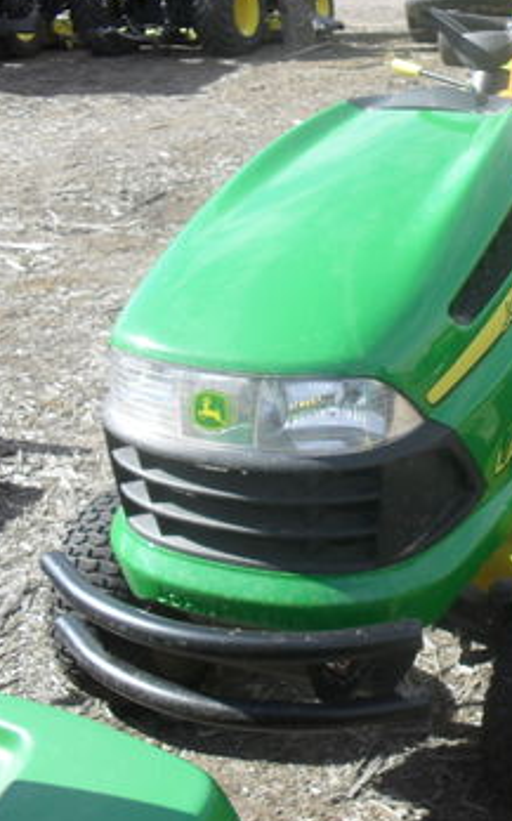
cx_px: 583
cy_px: 373
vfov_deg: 35.1
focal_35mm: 58
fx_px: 1297
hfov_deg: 21.1
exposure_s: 1/500
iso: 100
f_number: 3.2
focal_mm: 6.3
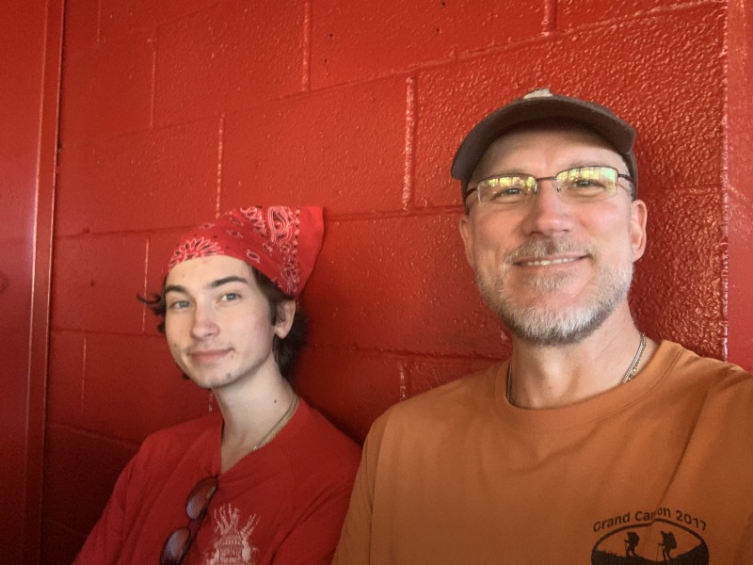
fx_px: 696
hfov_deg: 56.8
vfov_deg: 44.2
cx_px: 376
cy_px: 282
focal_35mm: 32
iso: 250
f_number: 2.2
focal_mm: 2.87
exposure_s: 1/40
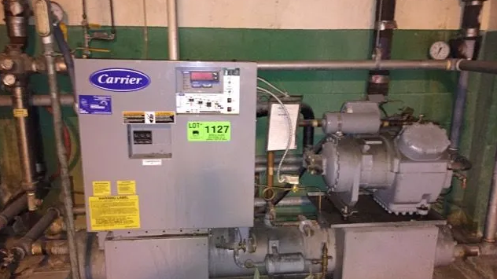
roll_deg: -1.8
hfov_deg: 61.0
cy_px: 158
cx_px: 246
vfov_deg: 36.6
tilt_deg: -15.8
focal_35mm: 32
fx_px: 422
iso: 320
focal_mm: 4.15
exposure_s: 1/16
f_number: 2.2
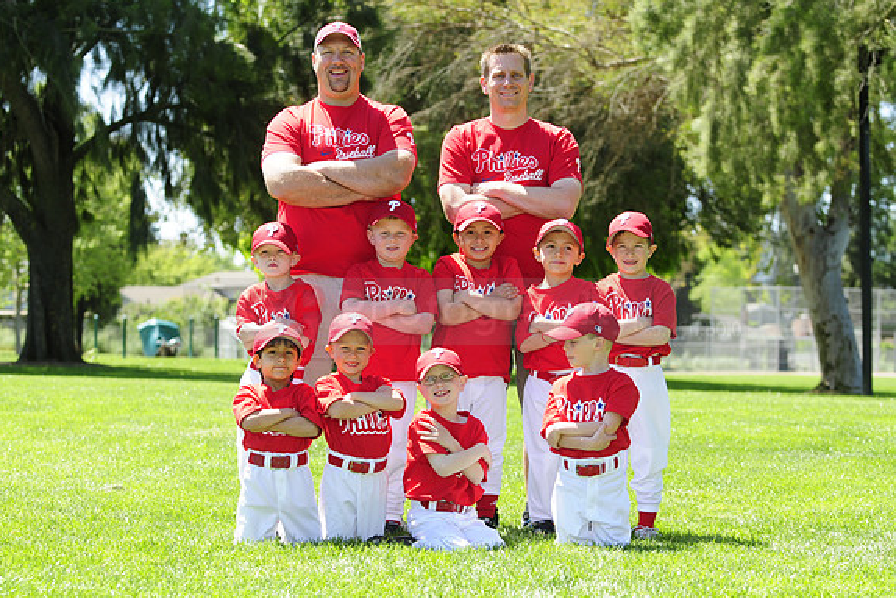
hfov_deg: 19.3
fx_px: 2639
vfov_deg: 12.9
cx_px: 445
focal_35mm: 106
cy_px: 299
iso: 200
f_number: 4.5
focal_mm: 70
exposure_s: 1/500
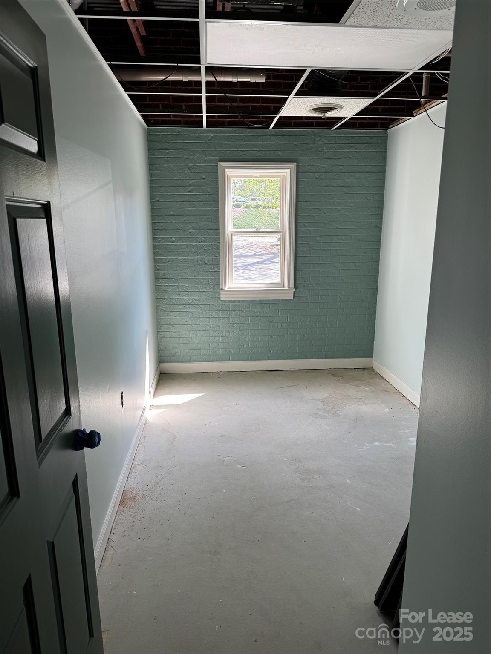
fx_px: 454
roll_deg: +0.3
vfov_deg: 71.6
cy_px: 327
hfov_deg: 56.8
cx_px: 246
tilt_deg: -12.7
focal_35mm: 24
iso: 64
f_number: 1.78
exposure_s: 1/171
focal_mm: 6.76
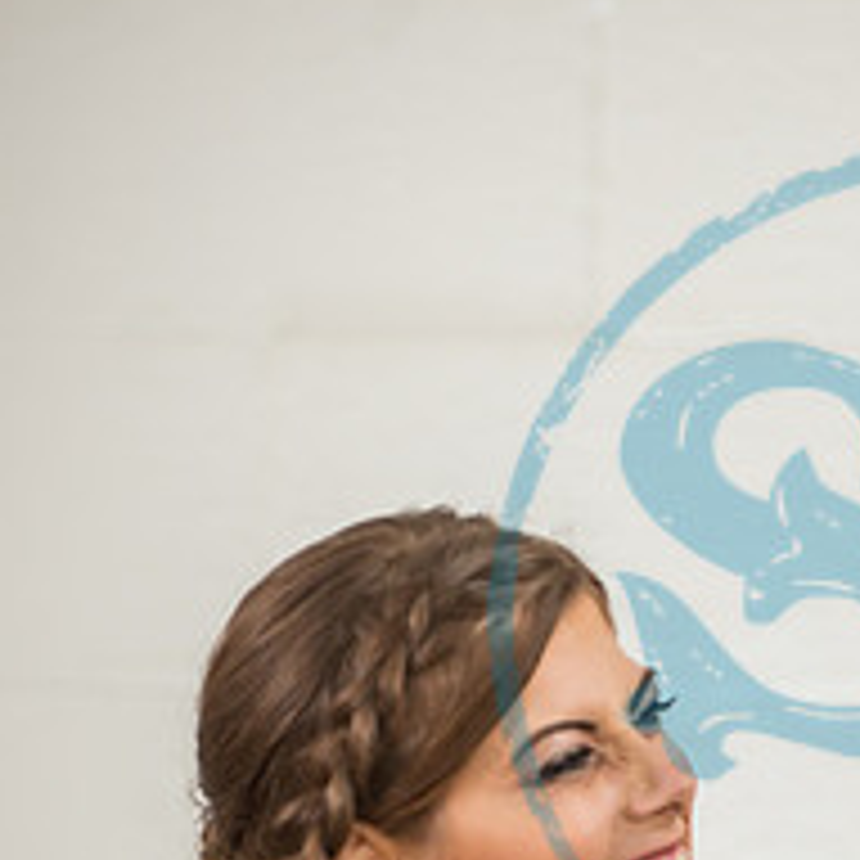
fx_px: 10878
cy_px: 786
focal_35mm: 387
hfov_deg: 4.5
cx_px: 959
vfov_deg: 4.5
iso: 800
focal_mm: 150
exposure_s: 1/200
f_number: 2.8
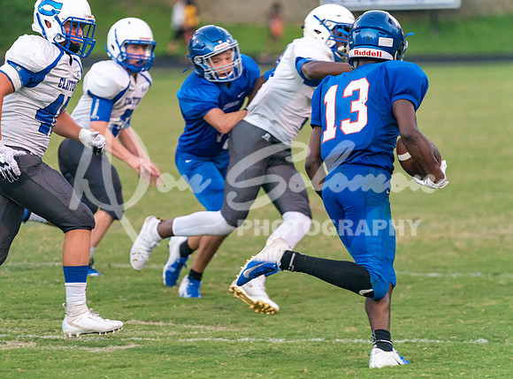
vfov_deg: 4.8
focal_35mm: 310
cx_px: 219
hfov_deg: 6.4
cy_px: 196
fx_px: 4571
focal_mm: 280
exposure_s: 1/1000
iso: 5000
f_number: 4
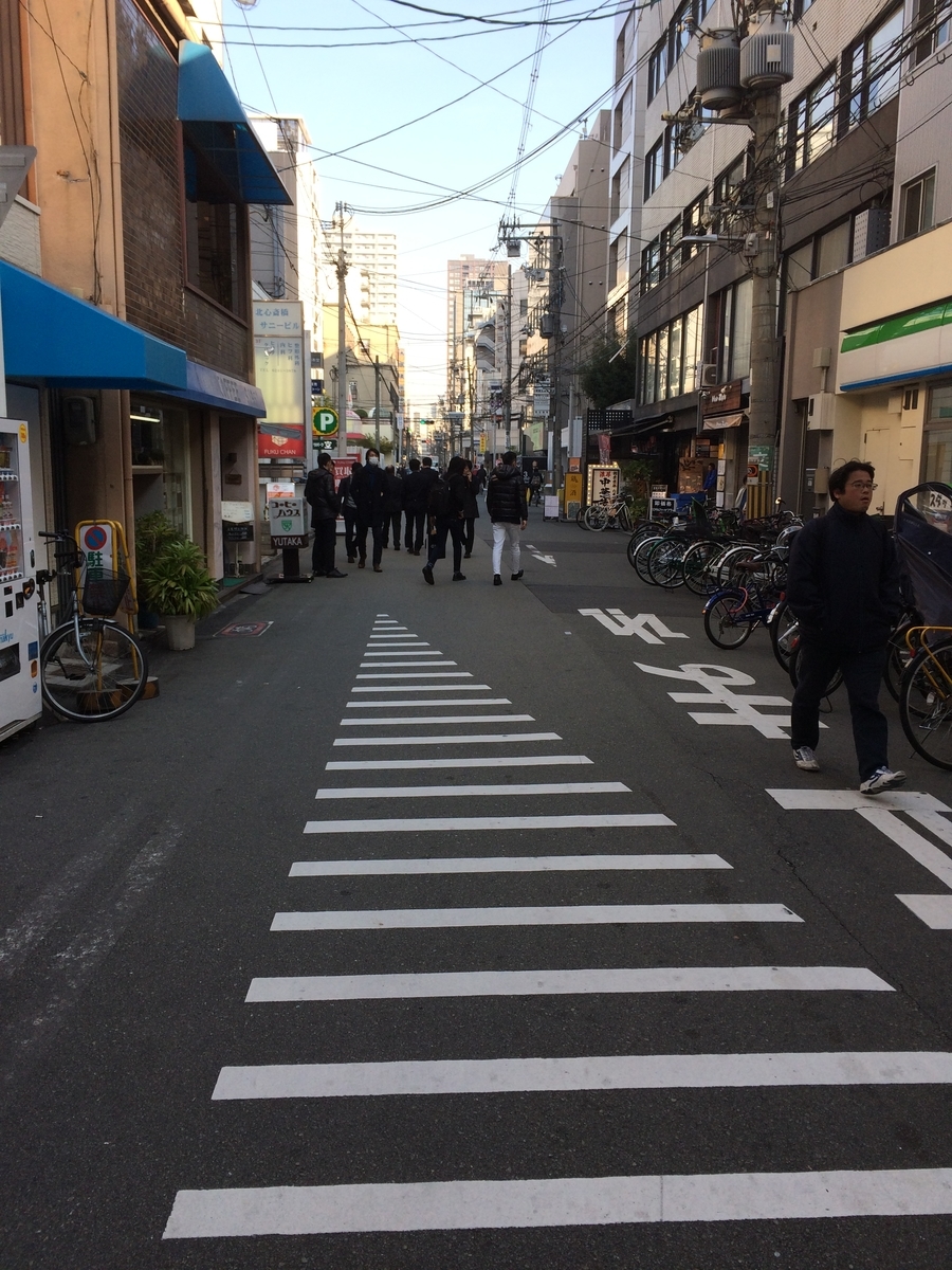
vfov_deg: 61.7
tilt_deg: -9.3
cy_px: 635
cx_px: 476
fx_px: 1063
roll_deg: +1.8
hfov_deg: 48.2
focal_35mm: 29
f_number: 2.2
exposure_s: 1/477
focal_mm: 4.15
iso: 32
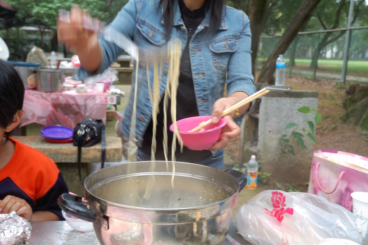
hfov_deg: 49.6
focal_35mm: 39
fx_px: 398
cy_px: 122
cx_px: 184
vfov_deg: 34.2
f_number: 5
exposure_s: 1/15
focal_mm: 26
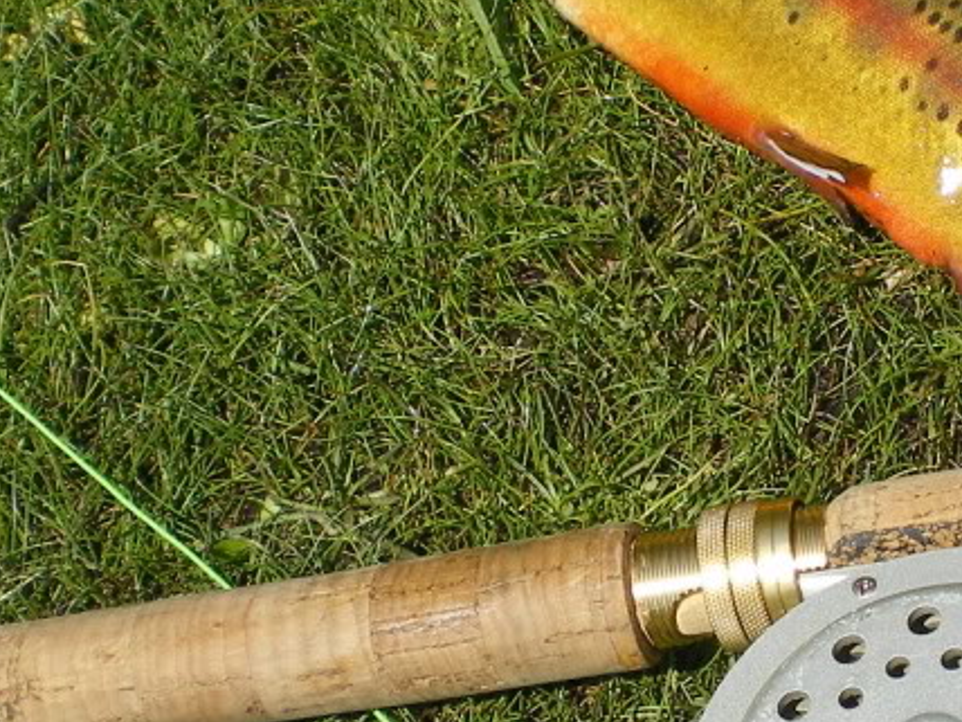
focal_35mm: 91
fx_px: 2529
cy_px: 367
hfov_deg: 21.4
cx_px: 713
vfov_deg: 16.2
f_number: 4.6
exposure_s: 1/400
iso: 64
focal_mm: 6.3
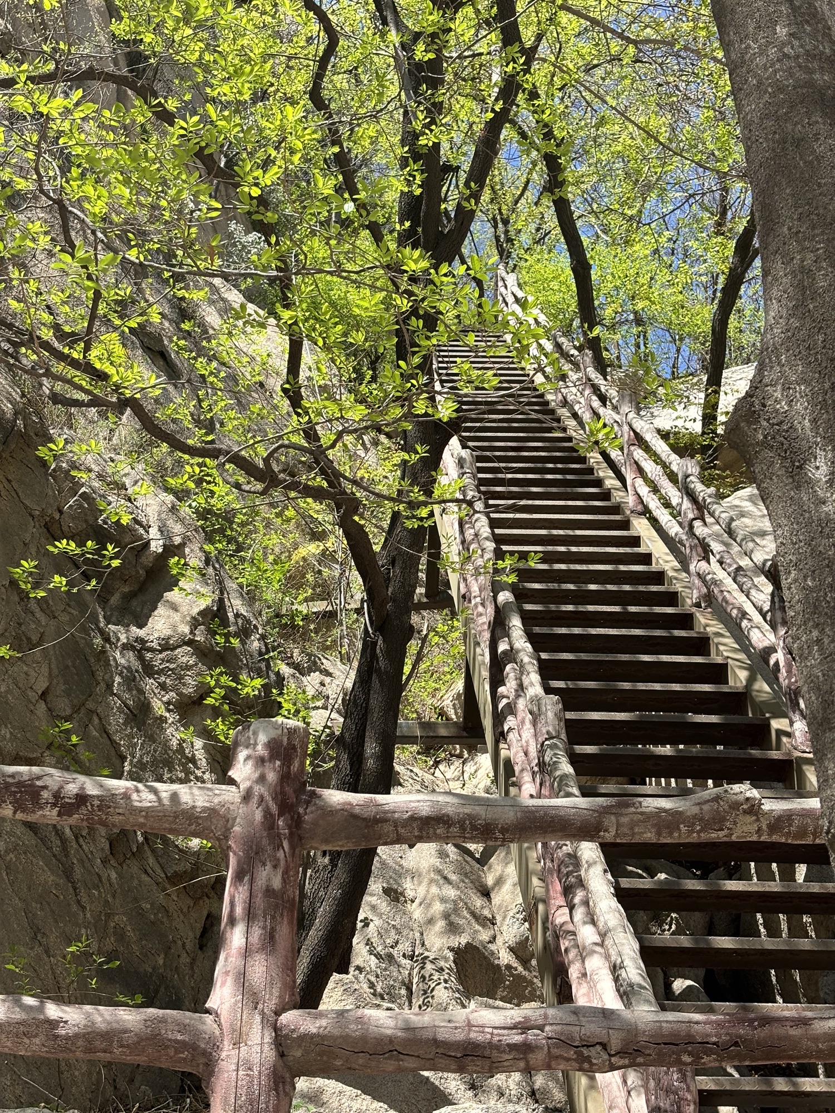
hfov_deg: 28.0
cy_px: 556
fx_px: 1672
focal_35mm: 52
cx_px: 418
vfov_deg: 36.8
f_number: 1.6
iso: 32
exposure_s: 1/1058
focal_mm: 5.96
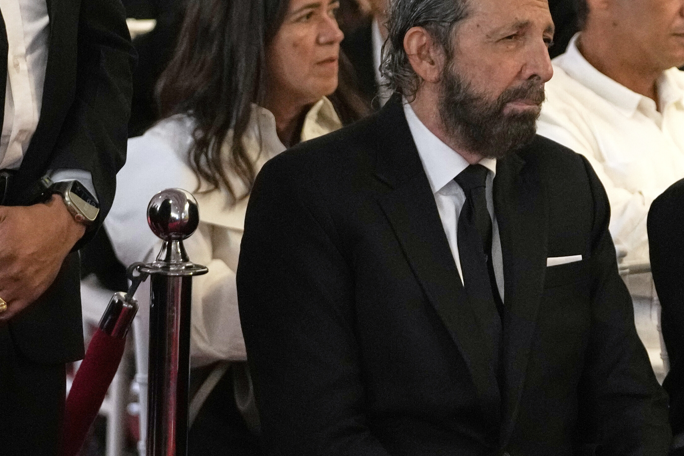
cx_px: 635
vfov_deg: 5.2
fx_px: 5035
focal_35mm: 265
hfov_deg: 7.7
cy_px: 251
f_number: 2.8
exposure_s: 1/200
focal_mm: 87
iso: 4000
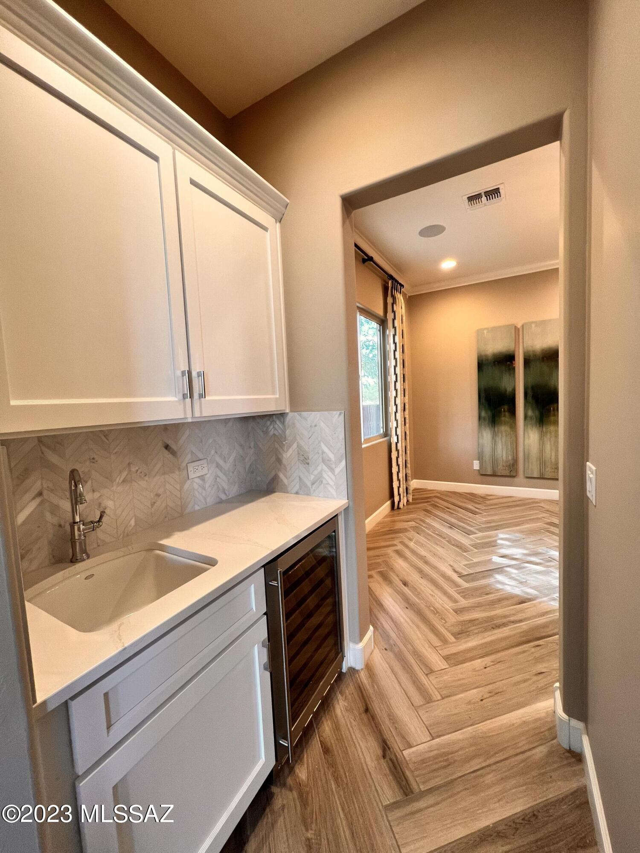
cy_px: 426
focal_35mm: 13
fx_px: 320
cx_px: 320
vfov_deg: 106.2
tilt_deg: -3.8
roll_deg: +2.5
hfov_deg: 89.9
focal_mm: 1.57
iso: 160
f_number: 1.8
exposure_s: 1/60
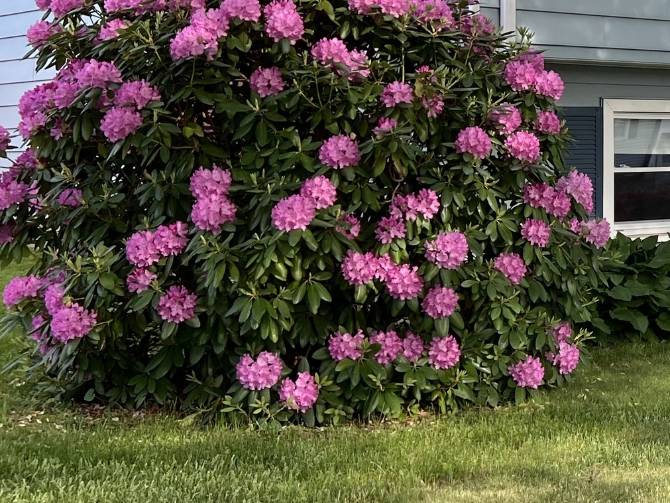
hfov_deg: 21.7
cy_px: 106
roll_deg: +0.7
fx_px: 1529
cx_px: 925
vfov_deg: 18.5
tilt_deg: +1.2
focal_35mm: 79
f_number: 1.5
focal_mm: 5.7
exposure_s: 1/700
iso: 50
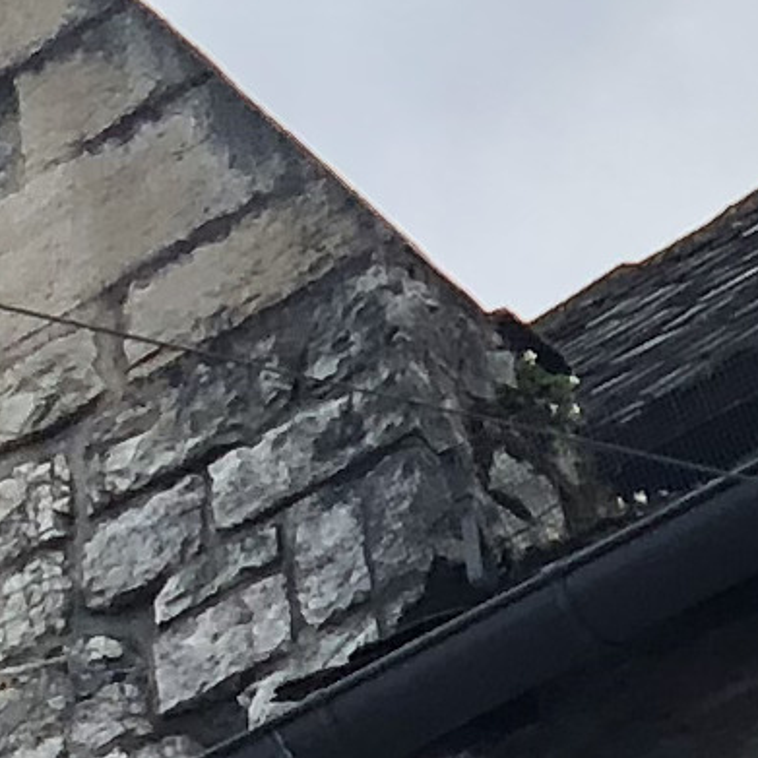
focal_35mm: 470
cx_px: -1648
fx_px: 11644
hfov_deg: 3.6
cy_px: 1392
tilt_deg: +36.3
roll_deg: -0.6
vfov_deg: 3.7
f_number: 2.4
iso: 16
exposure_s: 1/294
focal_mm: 6
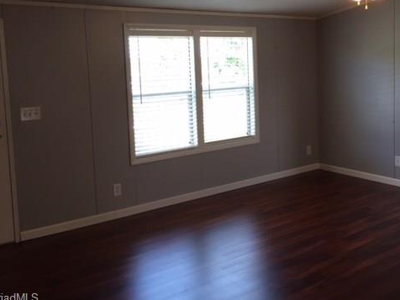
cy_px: 104
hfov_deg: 47.5
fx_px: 451
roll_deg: +1.1
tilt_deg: -4.8
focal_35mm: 39
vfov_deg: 36.5
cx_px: 247
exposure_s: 1/60
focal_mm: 4.15
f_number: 2.2
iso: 32
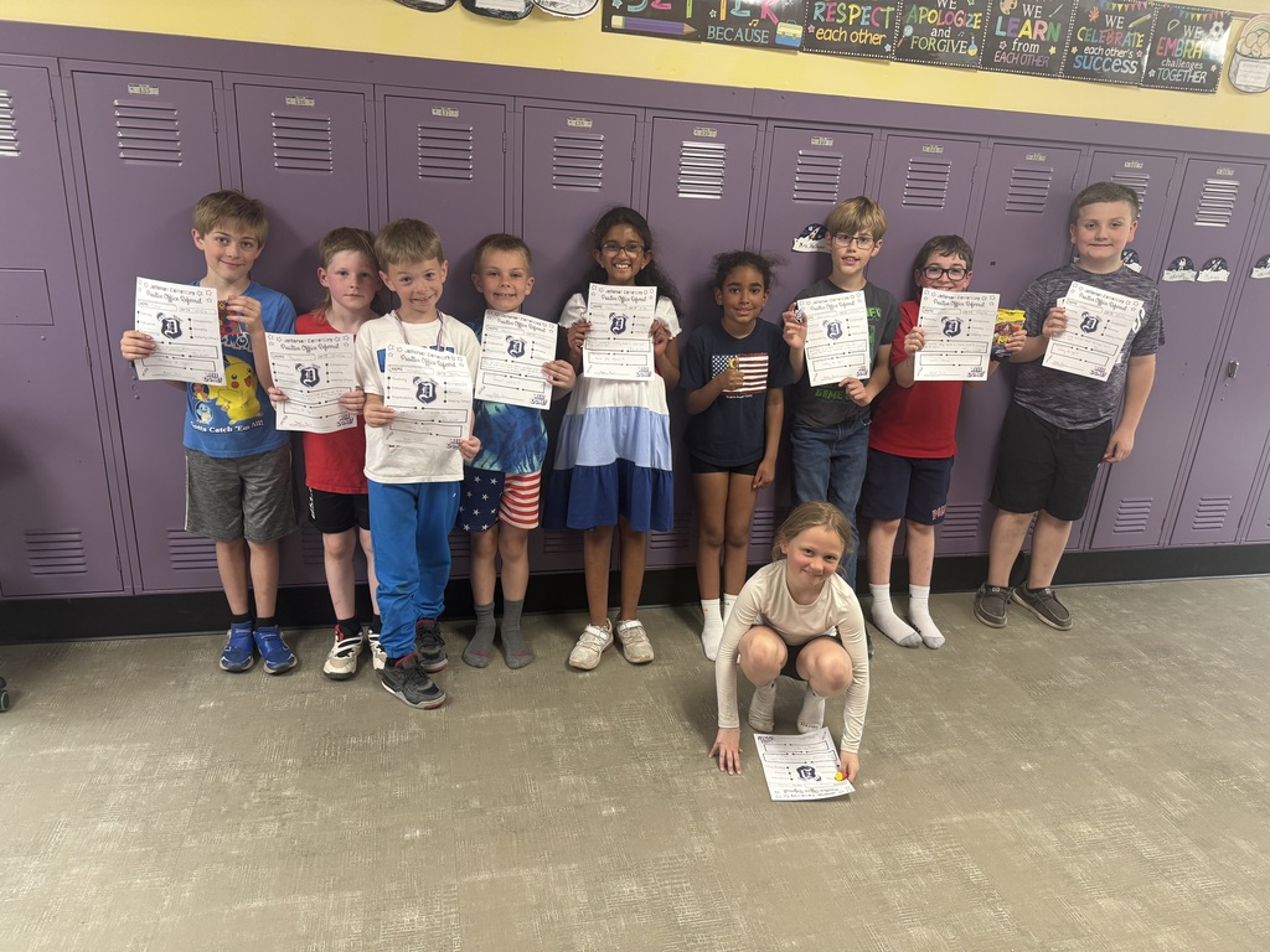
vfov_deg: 56.8
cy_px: 476
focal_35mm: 24
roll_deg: -3.7
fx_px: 881
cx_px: 635
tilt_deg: -19.2
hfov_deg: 71.6
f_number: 1.78
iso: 200
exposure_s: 1/75
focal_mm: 6.76
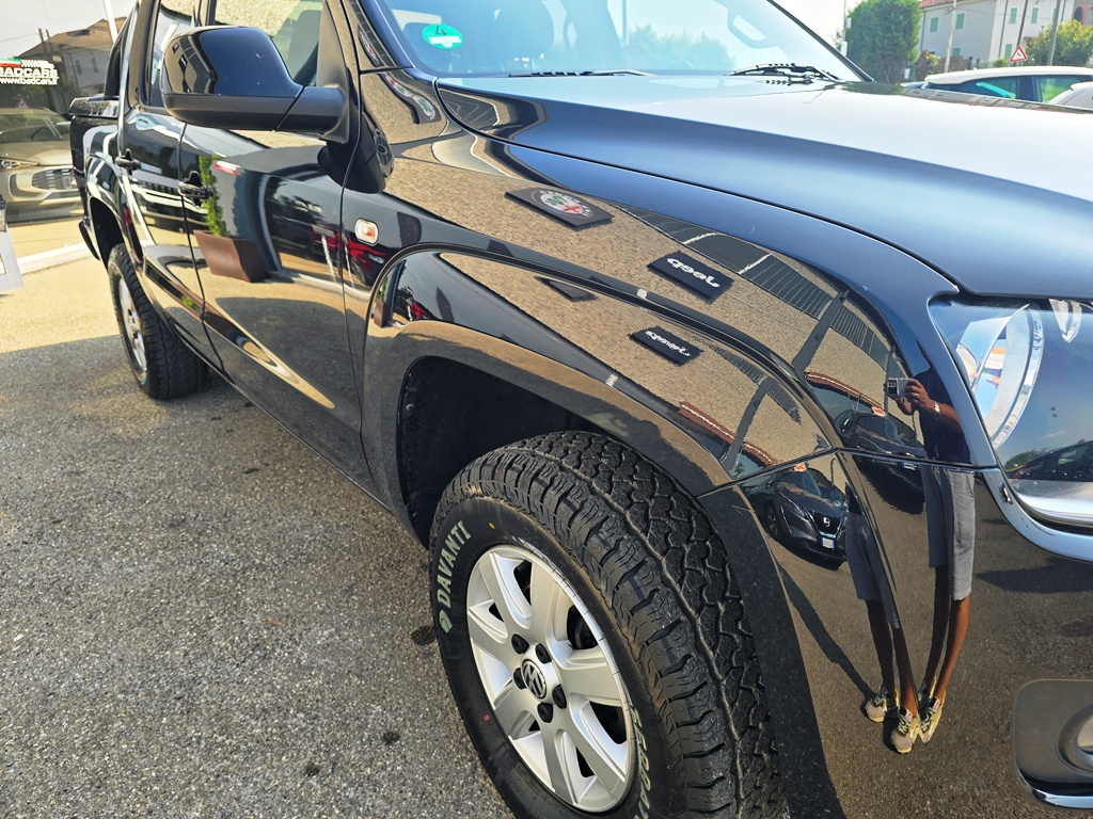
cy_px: 410
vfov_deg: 58.9
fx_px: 726
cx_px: 546
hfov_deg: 73.9
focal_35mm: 23
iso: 12
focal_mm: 6.3
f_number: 1.7
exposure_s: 1/368
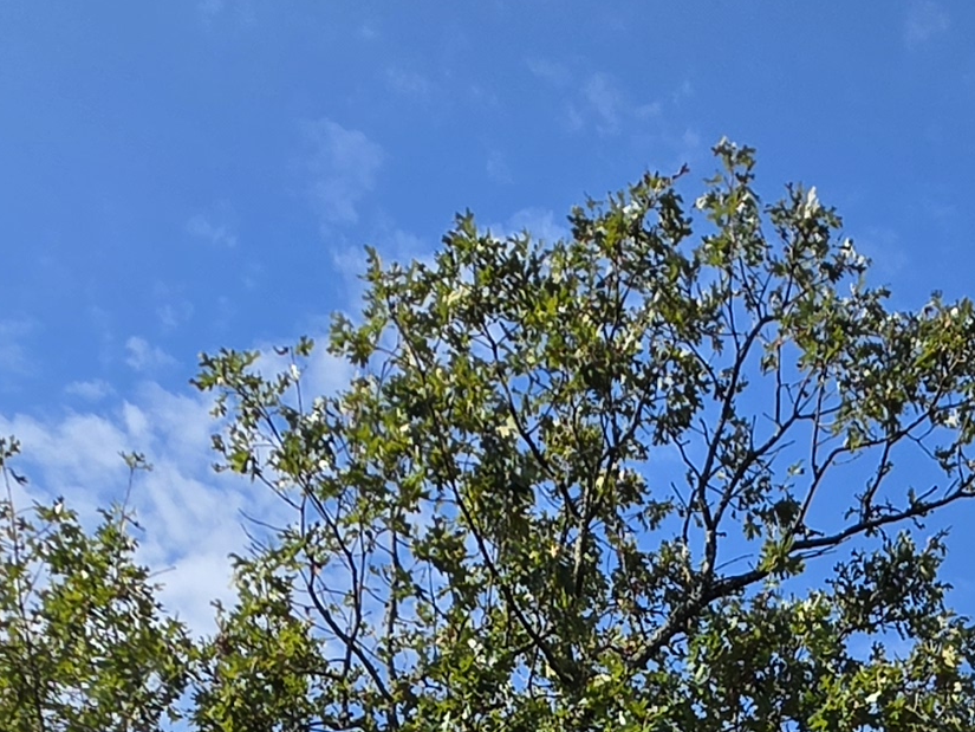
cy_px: 1476
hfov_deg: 30.6
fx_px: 1775
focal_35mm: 63
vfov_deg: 17.0
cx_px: 610
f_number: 1.9
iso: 32
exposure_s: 1/1751
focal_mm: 2.2
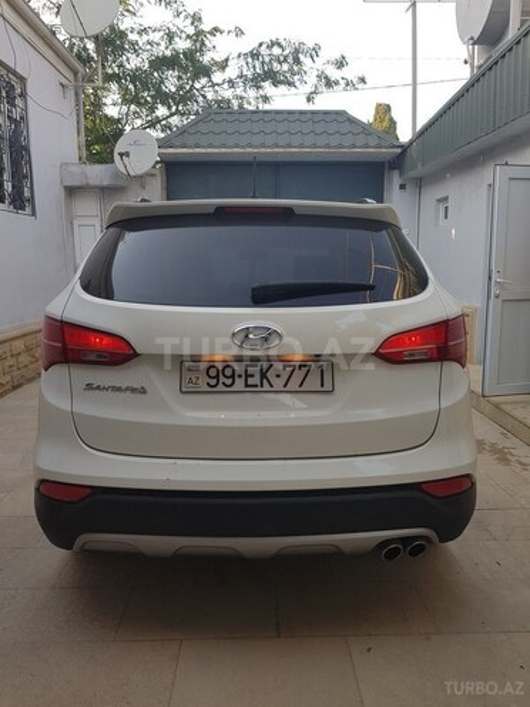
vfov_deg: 67.3
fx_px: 531
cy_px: 354
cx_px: 265
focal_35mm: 26
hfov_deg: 53.1
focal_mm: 4.2
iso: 40
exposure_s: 1/295
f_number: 1.7
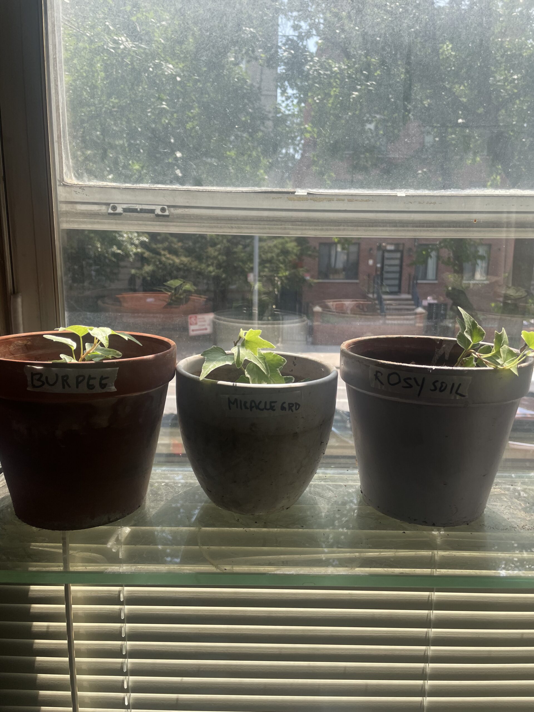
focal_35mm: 26
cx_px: 267
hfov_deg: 53.1
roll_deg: -1.0
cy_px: 356
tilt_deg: -11.4
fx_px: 535
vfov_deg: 67.3
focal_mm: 4.2
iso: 32
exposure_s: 1/518
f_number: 1.6
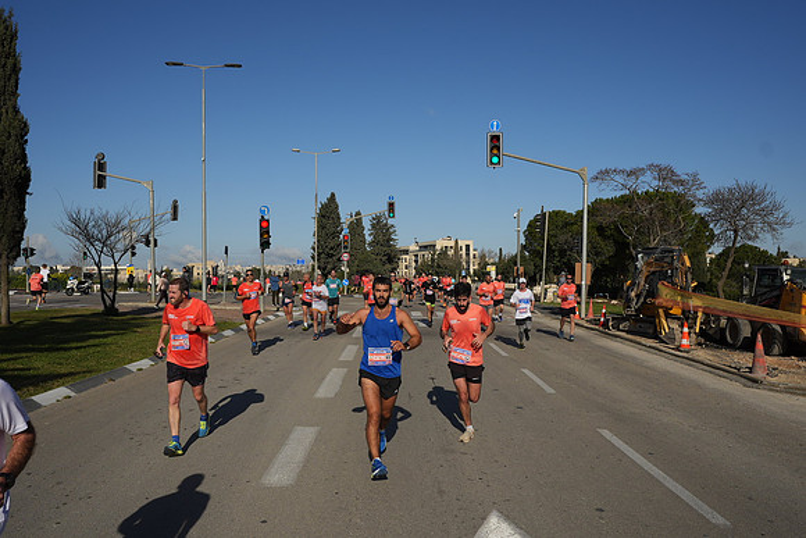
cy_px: 269
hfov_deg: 61.9
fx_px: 672
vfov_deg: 43.6
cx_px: 403
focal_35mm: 30
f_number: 7.1
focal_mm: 20
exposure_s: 1/1250
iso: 160
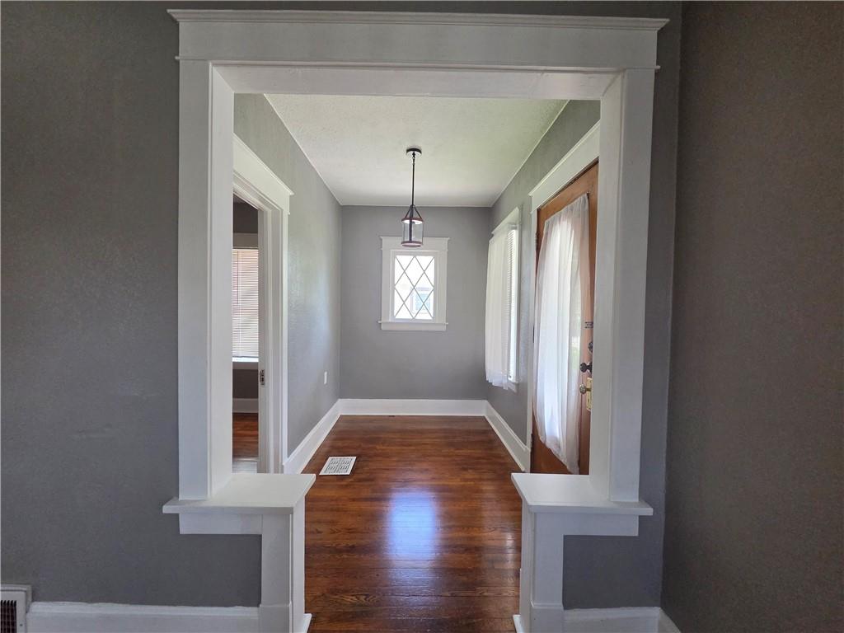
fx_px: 317
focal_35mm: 13
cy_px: 316
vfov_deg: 89.9
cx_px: 422
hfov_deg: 106.2
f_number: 2.2
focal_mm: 2.2
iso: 500
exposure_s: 1/240
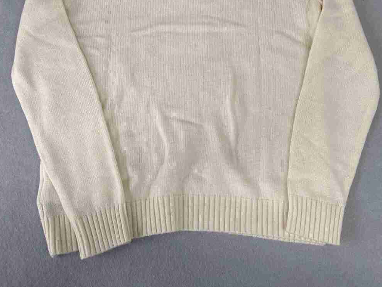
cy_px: 65
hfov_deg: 52.6
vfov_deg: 39.4
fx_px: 386
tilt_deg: -70.7
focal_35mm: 35
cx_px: 190
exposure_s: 1/100
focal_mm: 4.25
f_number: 1.8
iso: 80
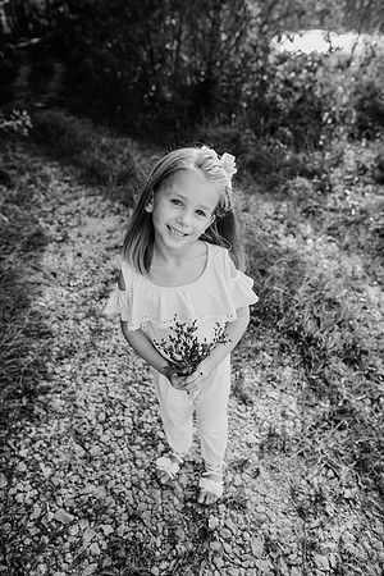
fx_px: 384
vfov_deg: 73.7
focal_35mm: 24
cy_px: 288
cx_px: 192
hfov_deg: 53.1
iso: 200
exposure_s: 1/640
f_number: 3.5
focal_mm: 24
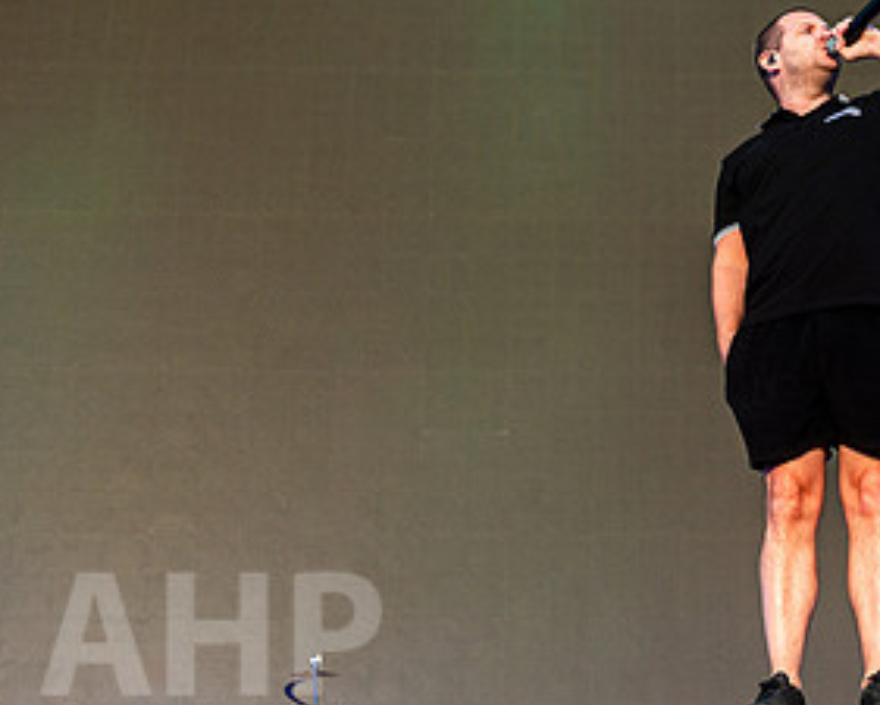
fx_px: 2423
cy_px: 296
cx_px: 811
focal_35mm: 93
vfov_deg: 16.5
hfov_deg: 20.1
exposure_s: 1/1600
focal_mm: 48
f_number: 4.5
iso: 400
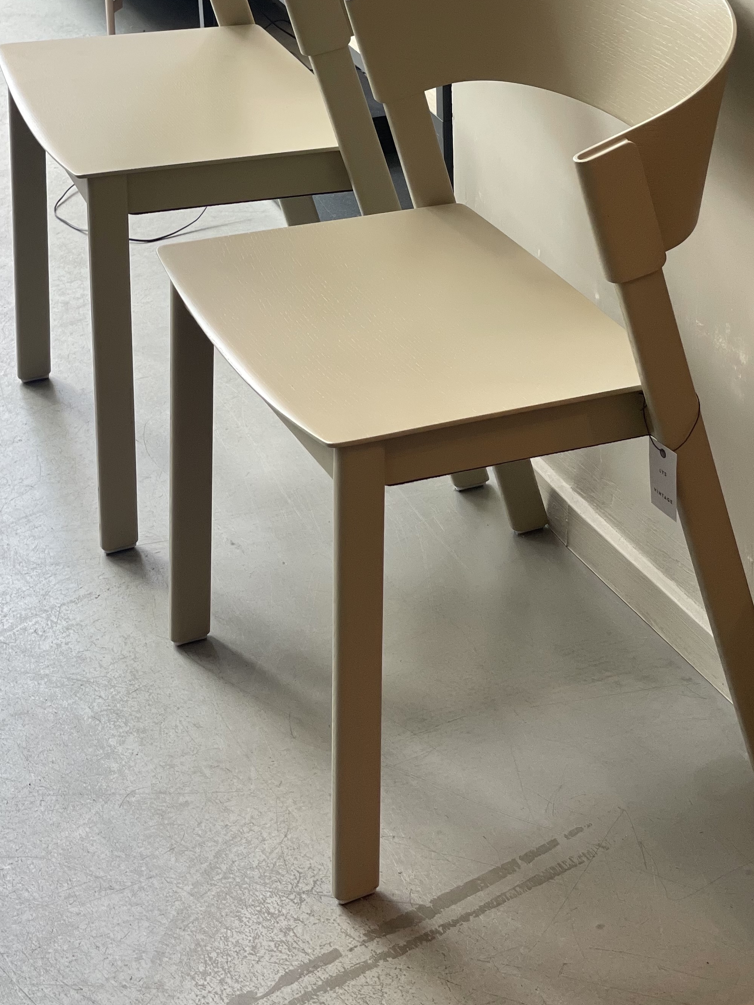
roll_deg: +2.7
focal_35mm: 79
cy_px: 280
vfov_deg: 24.5
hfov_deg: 18.7
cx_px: 360
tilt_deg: -25.0
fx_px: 2295
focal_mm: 6
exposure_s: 1/100
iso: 80
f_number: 2
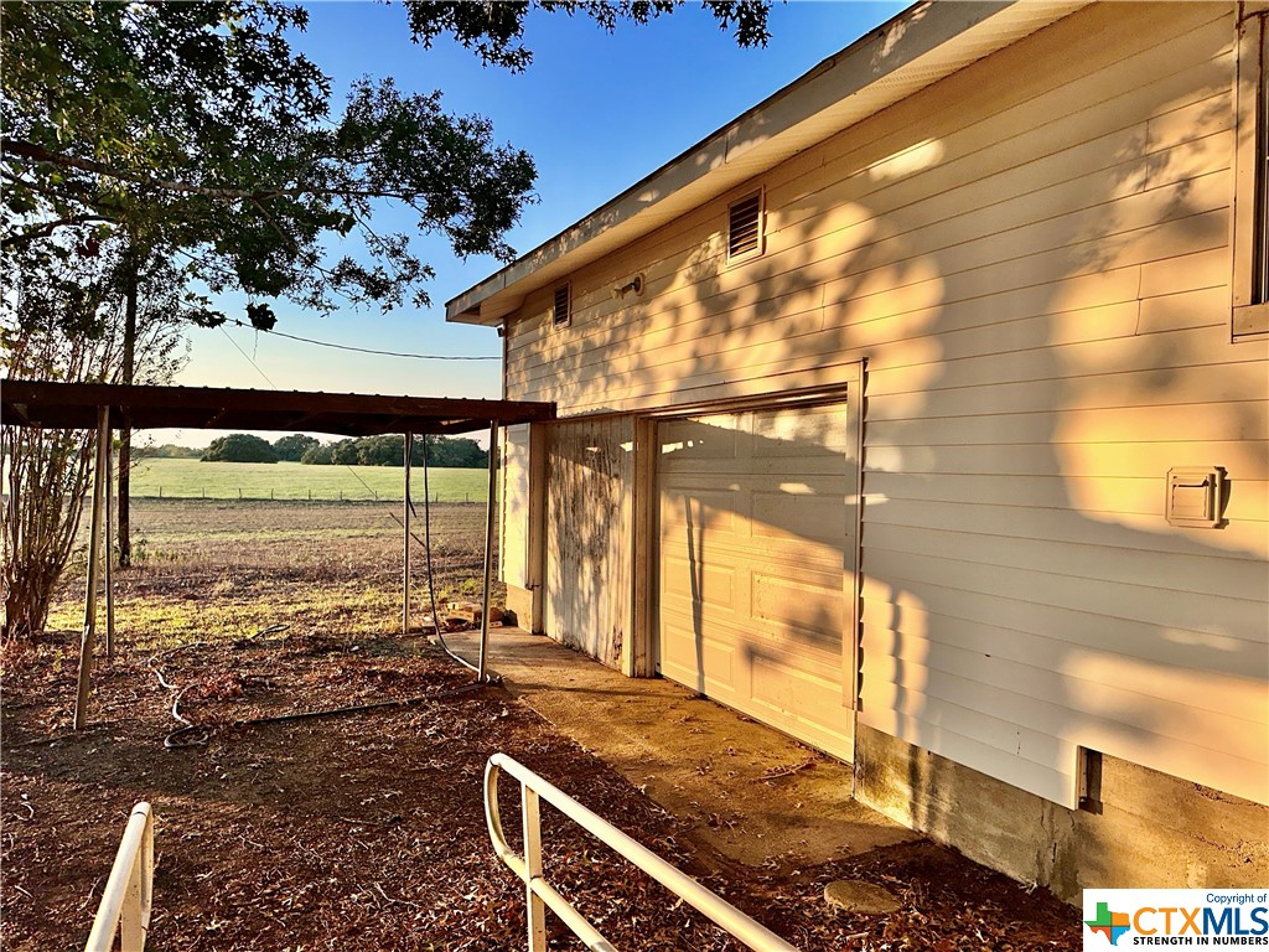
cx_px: 634
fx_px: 880
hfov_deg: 71.6
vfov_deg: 56.8
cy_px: 476
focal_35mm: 24
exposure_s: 1/3155
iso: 50
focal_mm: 6.86
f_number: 1.78
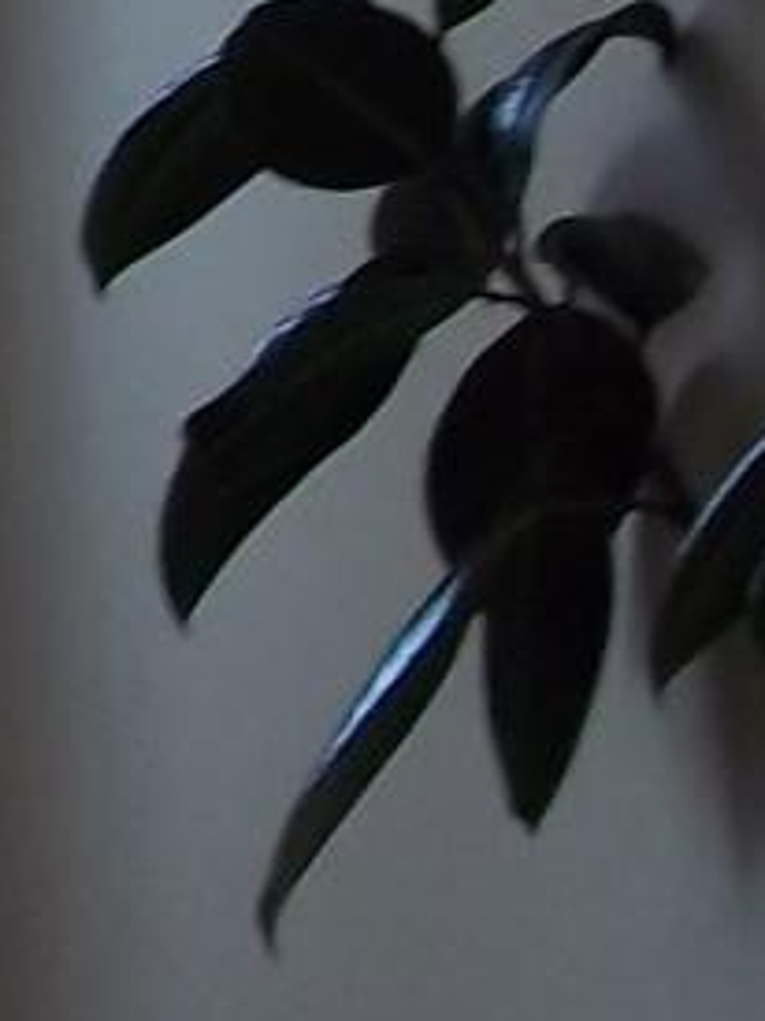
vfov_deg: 7.4
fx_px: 7726
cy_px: -717
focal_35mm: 262
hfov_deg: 5.3
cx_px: -1541
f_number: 3.1
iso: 80
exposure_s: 1/30
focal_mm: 6.5
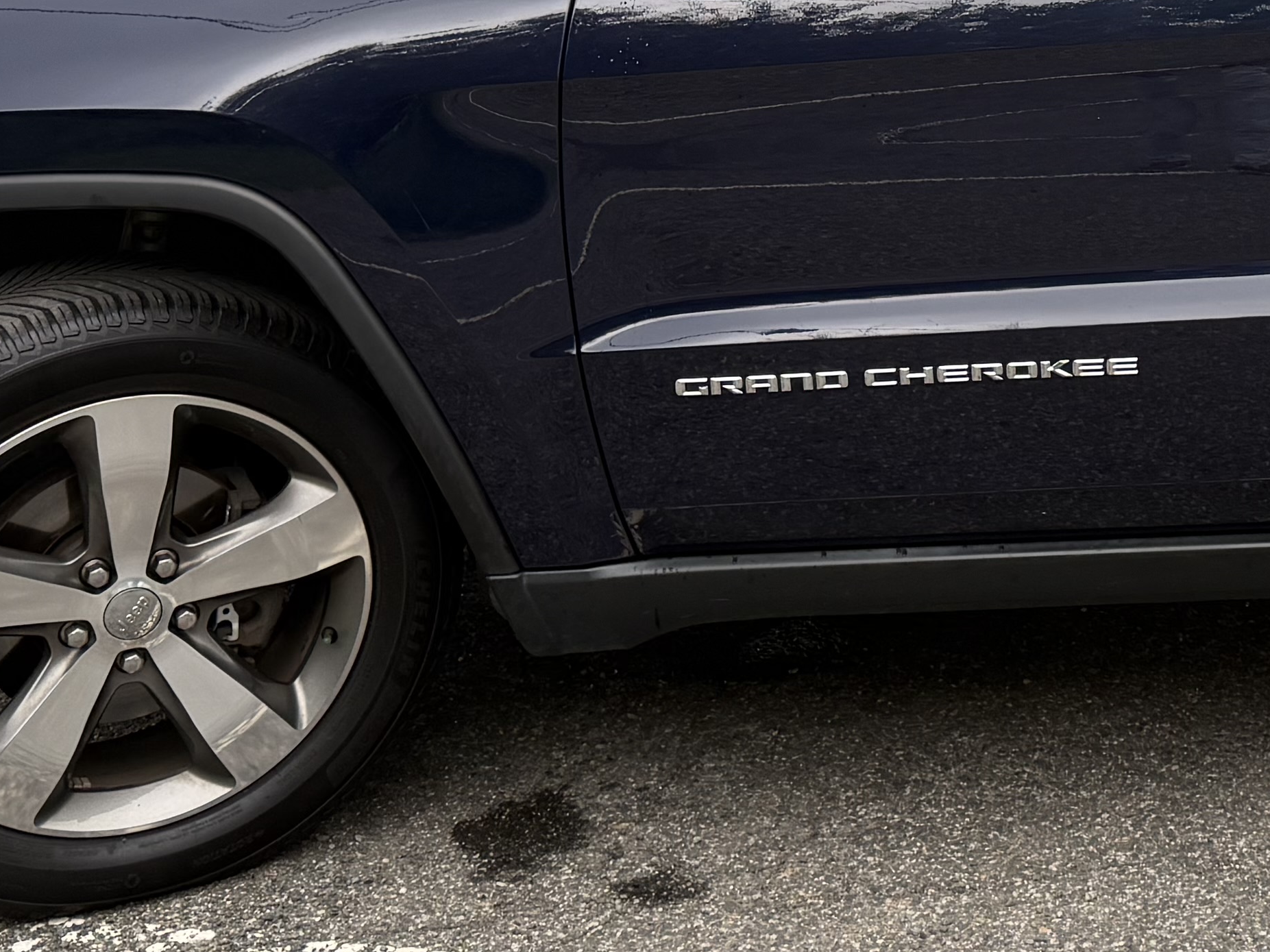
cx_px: 1357
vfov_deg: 19.4
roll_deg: -1.1
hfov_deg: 24.7
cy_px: 16
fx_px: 2714
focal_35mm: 74
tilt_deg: -9.1
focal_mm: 6.76
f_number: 1.78
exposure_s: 1/593
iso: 100
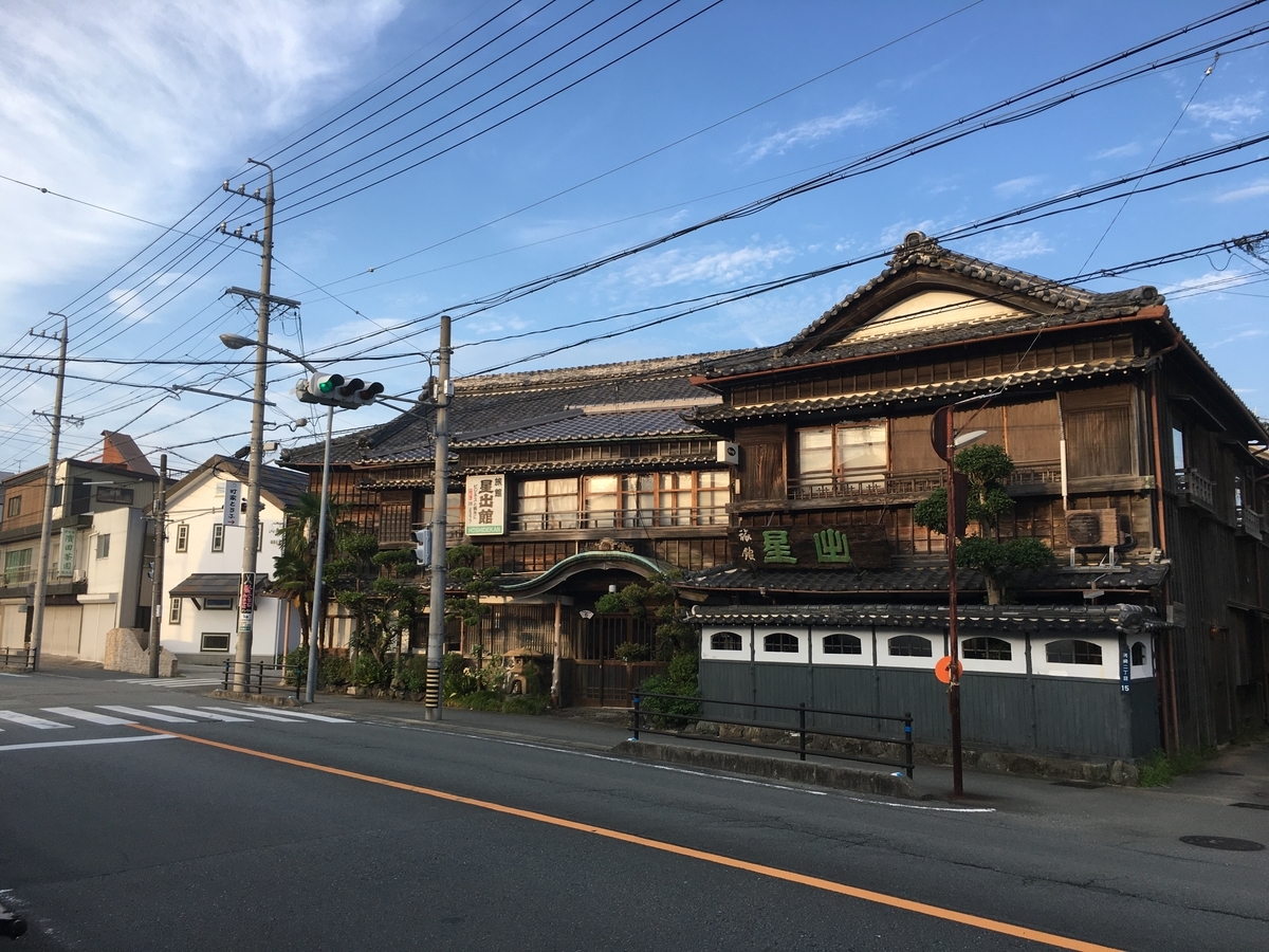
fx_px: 1063
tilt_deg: +7.4
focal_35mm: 29
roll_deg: -1.6
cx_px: 634
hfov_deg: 61.7
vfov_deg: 48.2
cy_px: 476
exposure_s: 1/400
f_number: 2.2
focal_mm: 4.15
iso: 25
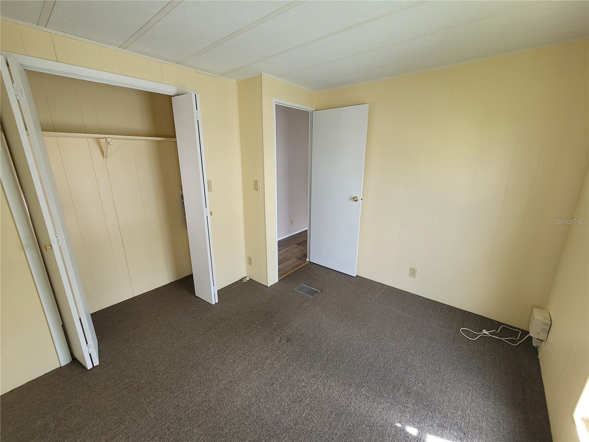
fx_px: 221
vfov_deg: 89.9
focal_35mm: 13
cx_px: 294
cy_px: 221
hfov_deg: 106.2
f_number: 2.2
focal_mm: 2.2
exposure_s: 1/60
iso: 80
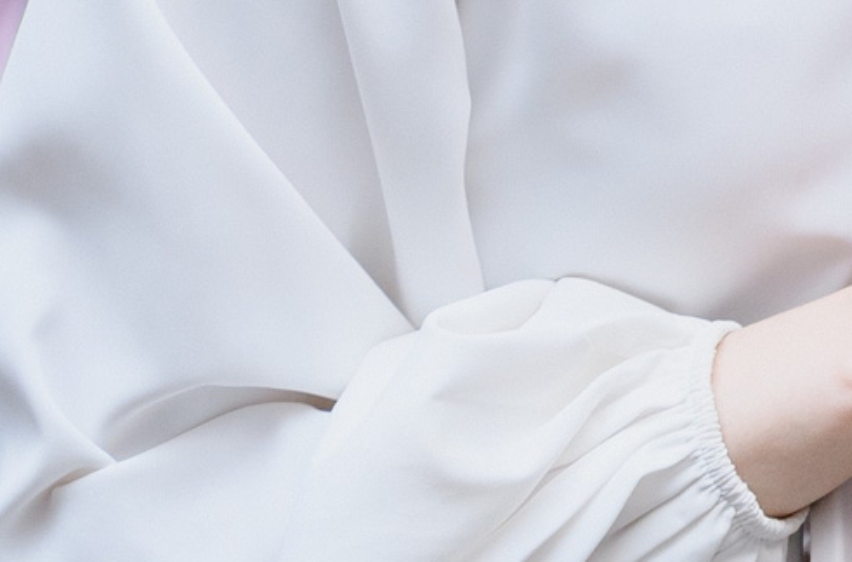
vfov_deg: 9.2
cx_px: 1919
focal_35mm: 138
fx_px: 3256
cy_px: -624
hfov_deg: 12.4
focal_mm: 24
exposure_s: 1/160
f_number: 4
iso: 320
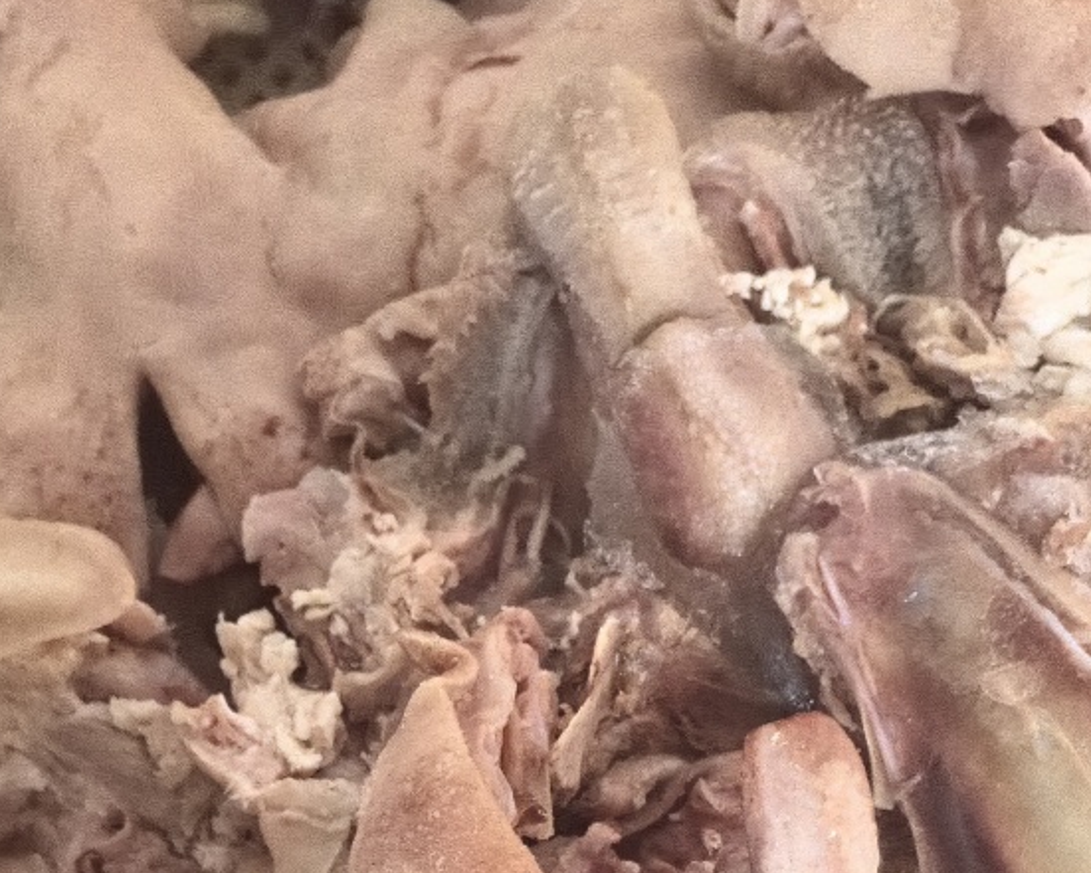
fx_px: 1647
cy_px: 985
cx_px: 493
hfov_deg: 36.6
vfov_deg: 27.0
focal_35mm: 51
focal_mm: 5.75
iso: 800
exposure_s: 1/33.7
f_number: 2
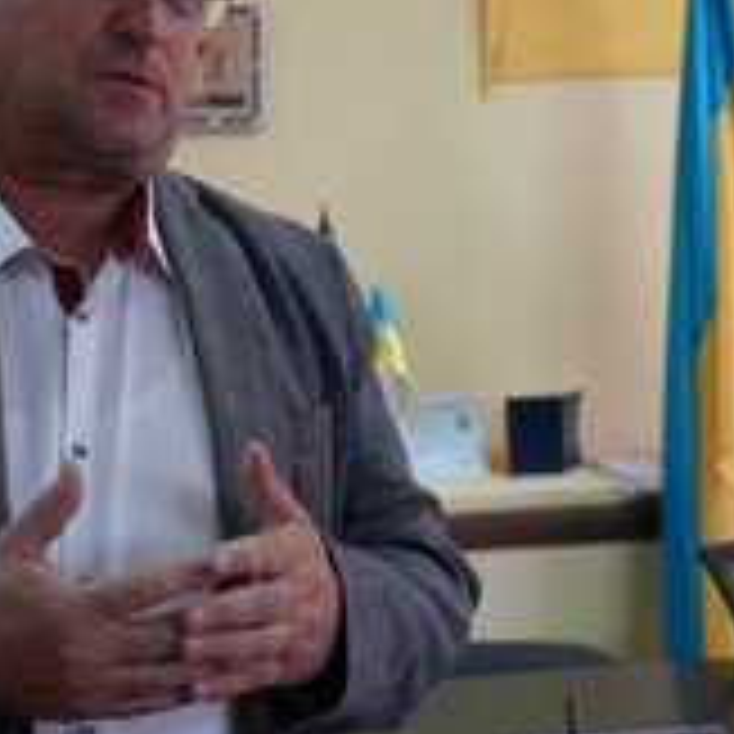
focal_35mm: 73
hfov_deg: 23.1
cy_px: 200
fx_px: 1751
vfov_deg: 23.5
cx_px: 95
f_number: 4
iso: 8000
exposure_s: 1/160
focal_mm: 35
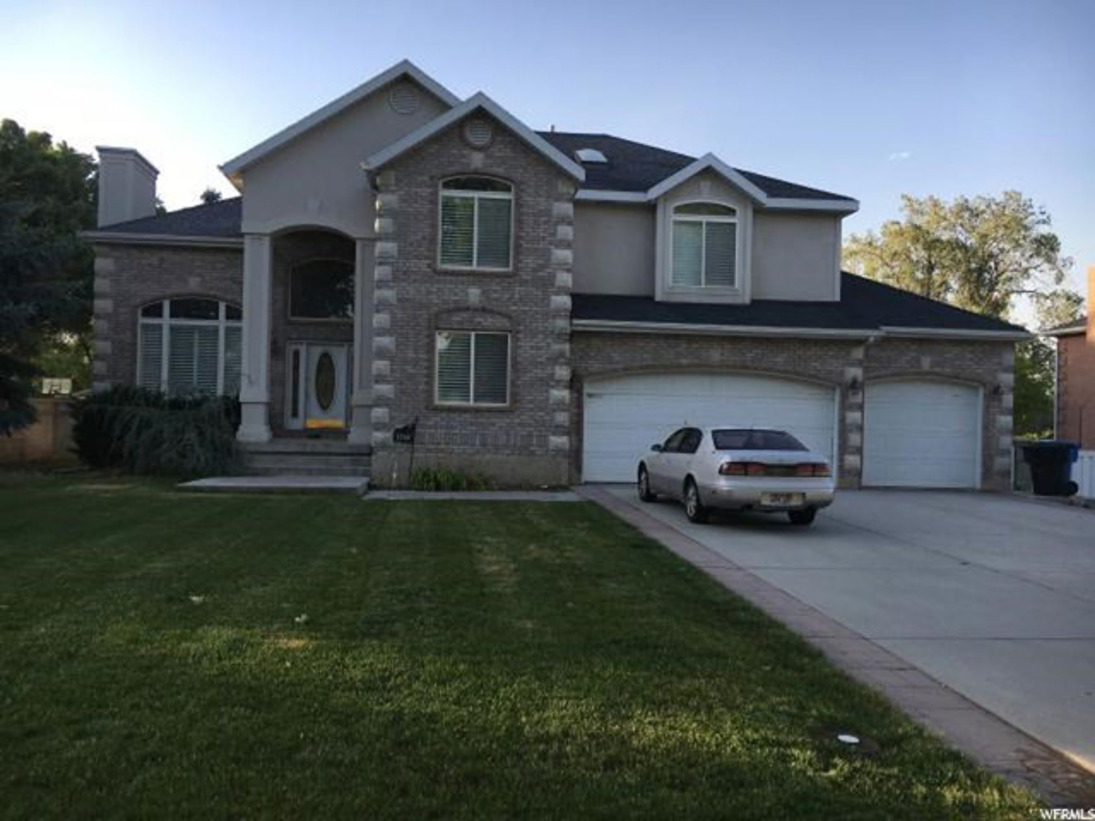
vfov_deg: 48.2
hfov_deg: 61.7
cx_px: 548
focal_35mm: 29
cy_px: 410
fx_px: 917
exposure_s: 1/371
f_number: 2.2
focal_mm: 4.15
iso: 25
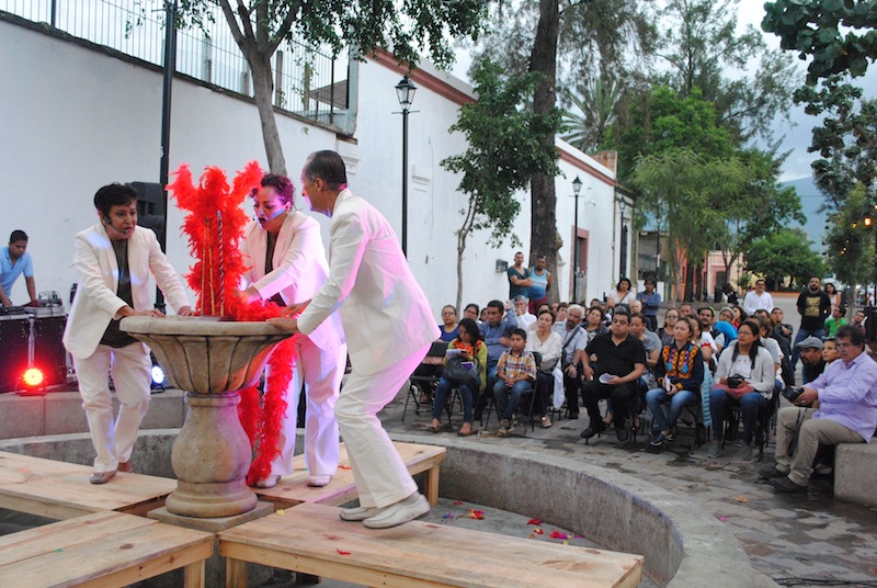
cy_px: 294
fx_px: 878
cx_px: 438
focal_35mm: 36
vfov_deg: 37.0
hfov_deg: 53.1
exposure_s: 1/100
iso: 1600
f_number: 5
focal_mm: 24
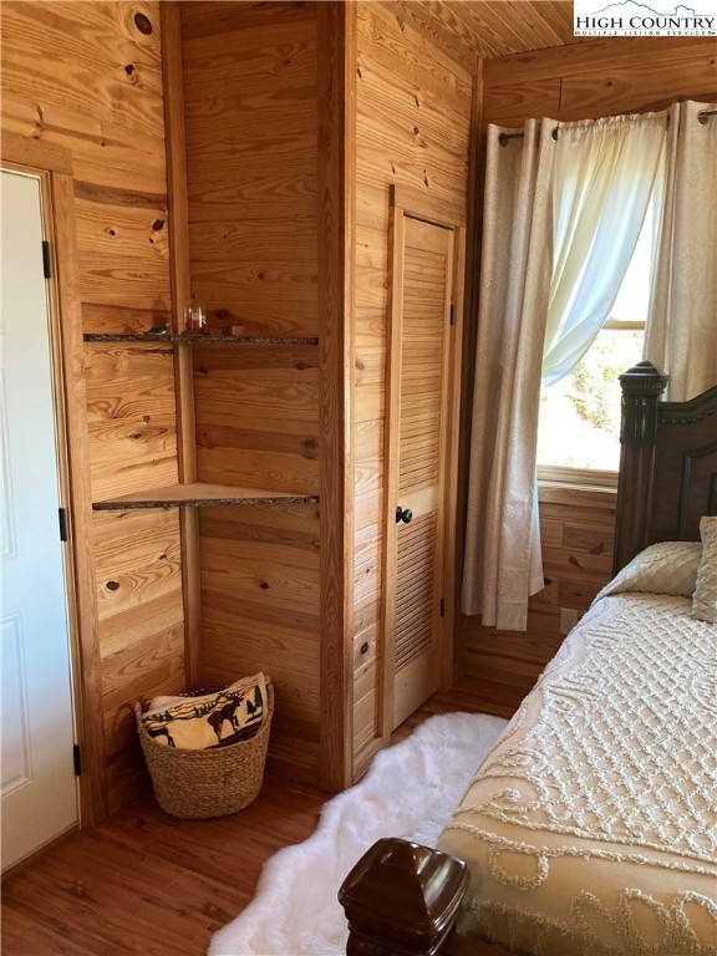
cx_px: 358
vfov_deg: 63.4
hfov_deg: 49.7
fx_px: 773
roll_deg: -0.7
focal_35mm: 28
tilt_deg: -9.8
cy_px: 478
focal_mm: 3.99
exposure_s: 1/60
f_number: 1.8
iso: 160
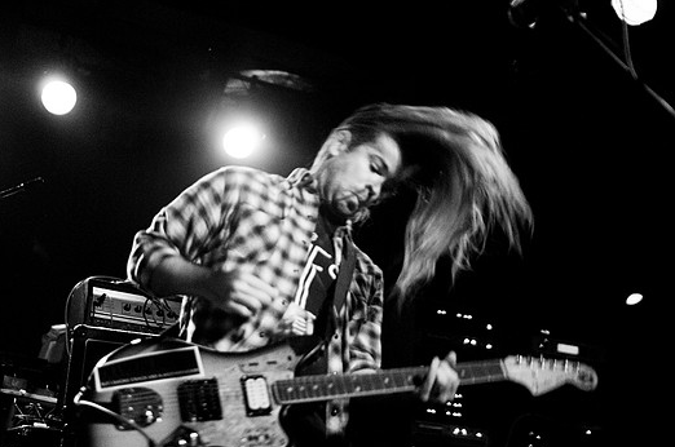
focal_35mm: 50
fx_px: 936
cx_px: 314
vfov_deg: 26.9
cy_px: 246
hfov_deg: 39.6
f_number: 1.6
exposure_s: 1/100
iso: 1000
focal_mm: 30
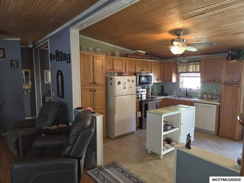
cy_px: 92
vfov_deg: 58.9
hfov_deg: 73.9
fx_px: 162
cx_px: 122
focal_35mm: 23
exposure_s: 1/30
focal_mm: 5.4
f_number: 1.8
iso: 100
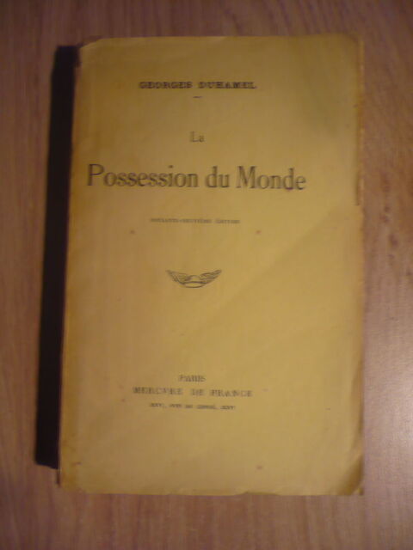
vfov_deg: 52.6
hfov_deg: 40.7
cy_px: 275
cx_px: 206
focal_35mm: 35
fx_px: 557
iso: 200
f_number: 2.8
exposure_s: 1/10
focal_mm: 5.8
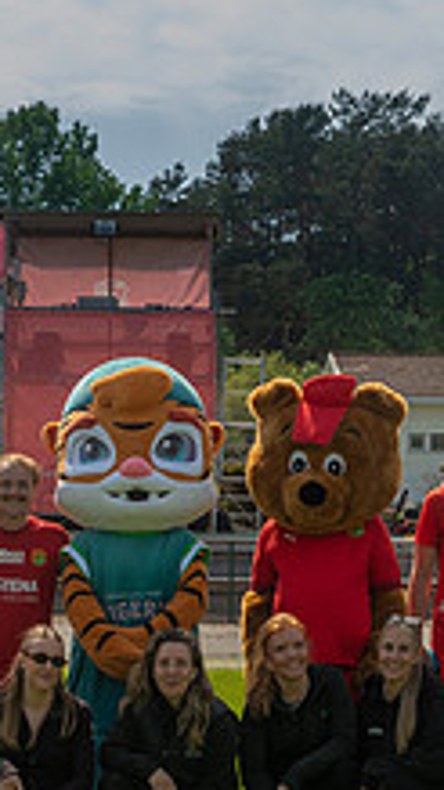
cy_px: 579
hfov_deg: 9.2
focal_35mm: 131
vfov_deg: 16.3
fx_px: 2745
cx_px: 361
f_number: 5
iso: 250
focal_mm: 44
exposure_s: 1/800
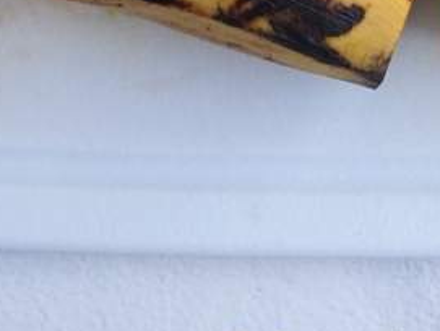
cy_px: -333
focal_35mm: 221
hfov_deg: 8.9
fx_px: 2813
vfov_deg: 6.5
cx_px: 287
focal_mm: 25
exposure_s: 1/60
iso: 800
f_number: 3.5
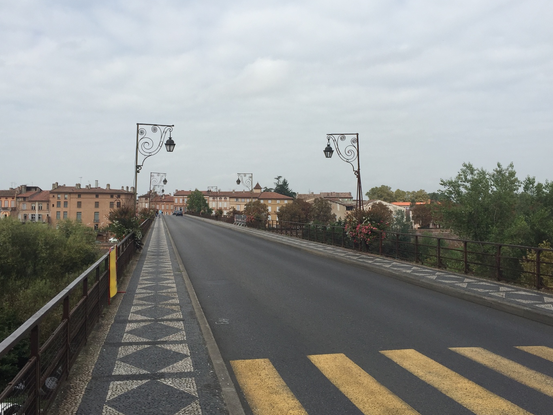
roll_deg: -0.9
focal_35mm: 34
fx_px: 543
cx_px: 275
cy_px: 179
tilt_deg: +3.4
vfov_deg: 41.7
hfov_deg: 54.0
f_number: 2.2
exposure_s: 1/2198
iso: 32
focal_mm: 4.15
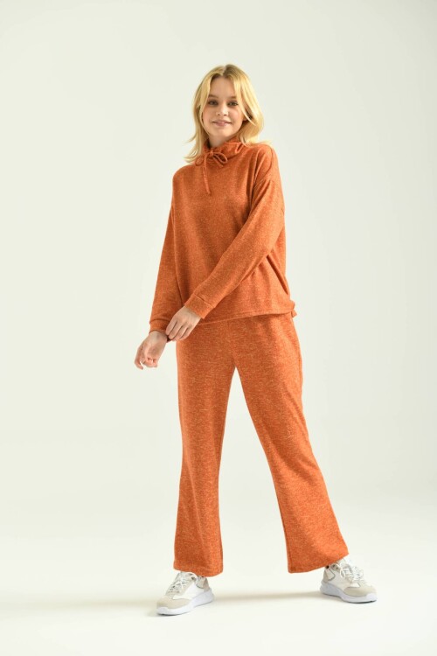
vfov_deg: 22.6
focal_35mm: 90
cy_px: 328
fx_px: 1639
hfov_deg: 15.2
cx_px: 218
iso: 125
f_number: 5.6
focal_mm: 90
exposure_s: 1/160
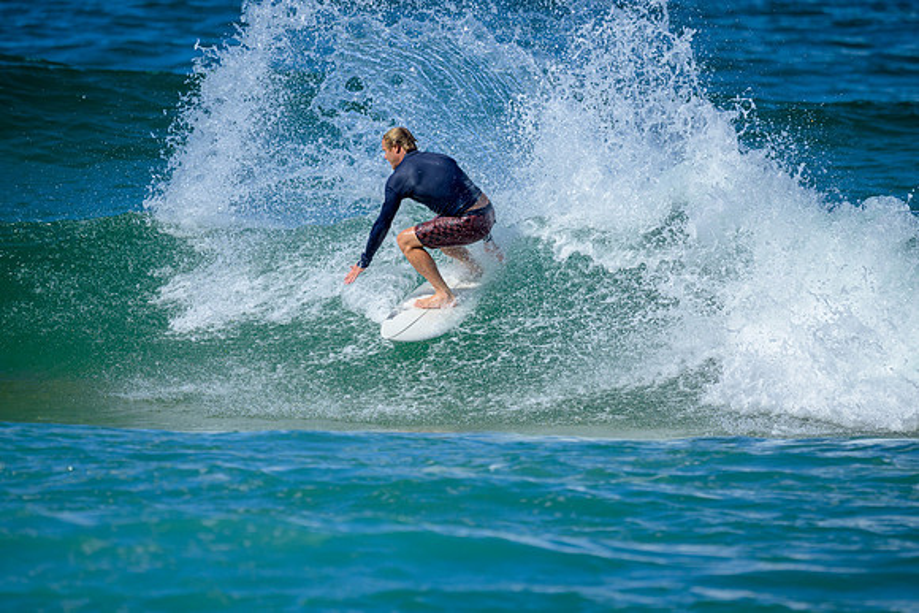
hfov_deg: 2.6
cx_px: 460
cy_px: 306
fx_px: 20426
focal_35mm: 800
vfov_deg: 1.7
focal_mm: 800
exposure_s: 1/2500
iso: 320
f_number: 6.3
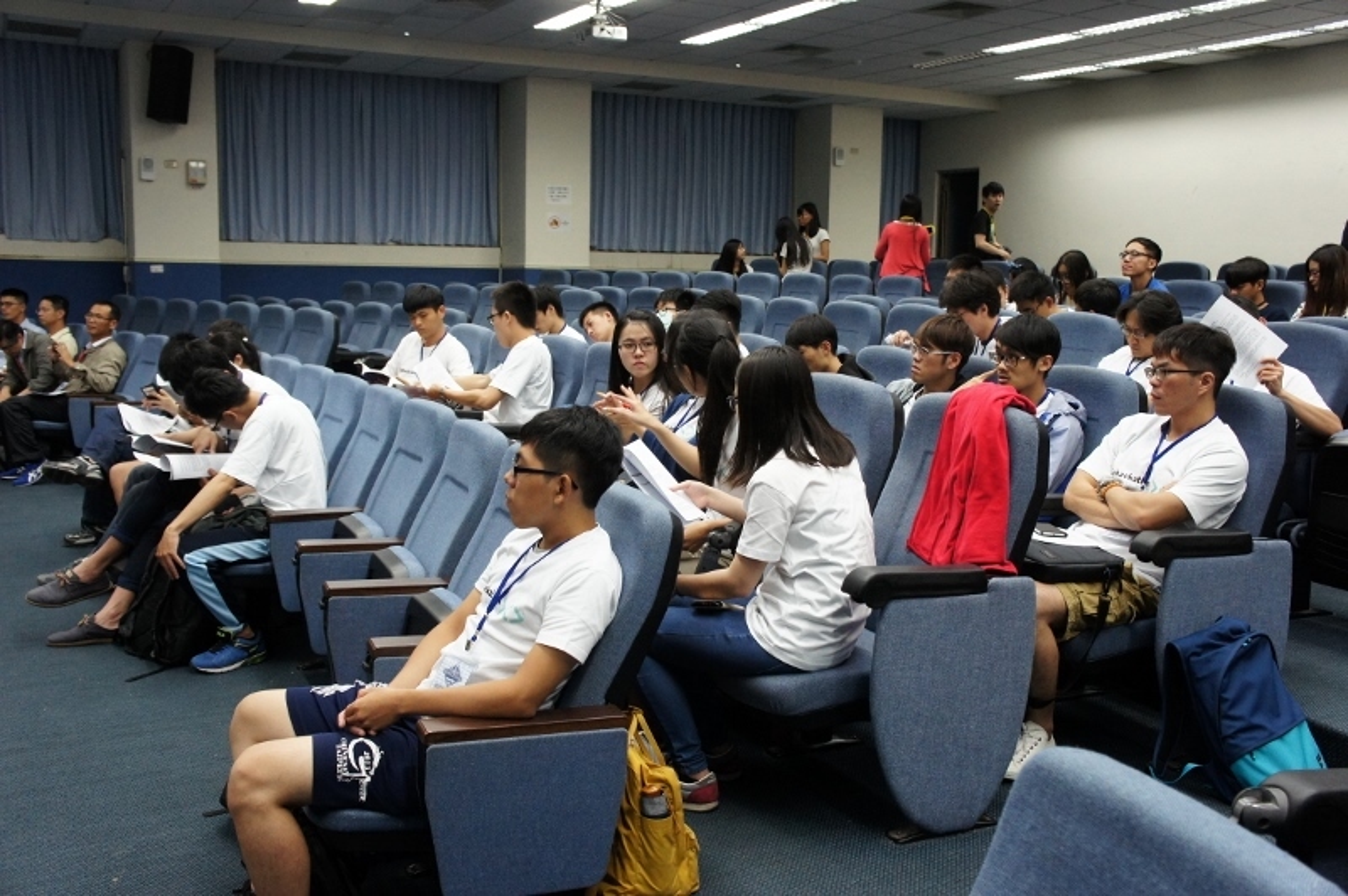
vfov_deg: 39.9
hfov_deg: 57.3
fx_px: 1235
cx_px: 674
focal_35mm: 33
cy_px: 448
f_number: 5
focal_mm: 22
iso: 1600
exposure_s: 1/125
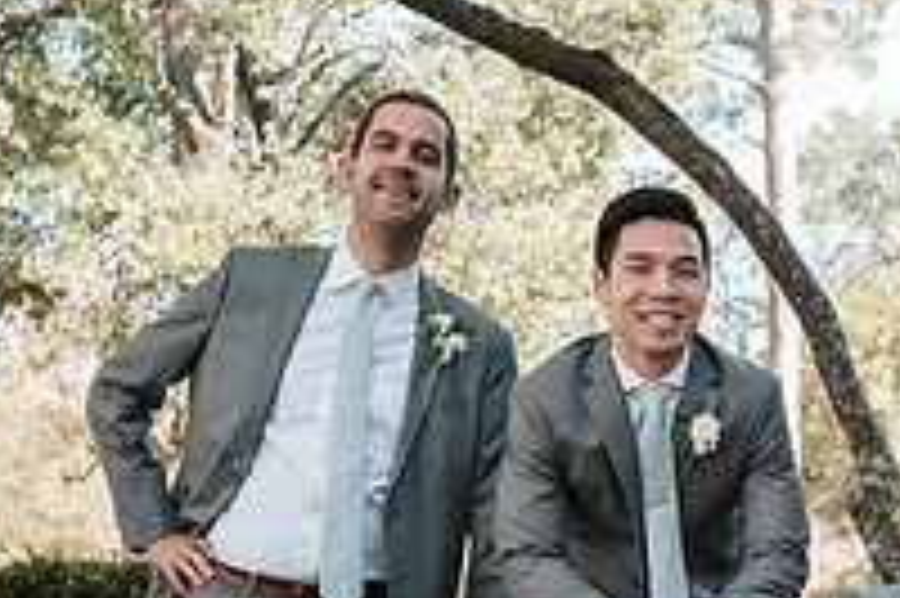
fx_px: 2548
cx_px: 1030
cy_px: 661
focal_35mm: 102
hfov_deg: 19.1
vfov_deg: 13.1
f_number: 4.5
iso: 200
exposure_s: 1/250
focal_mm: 35
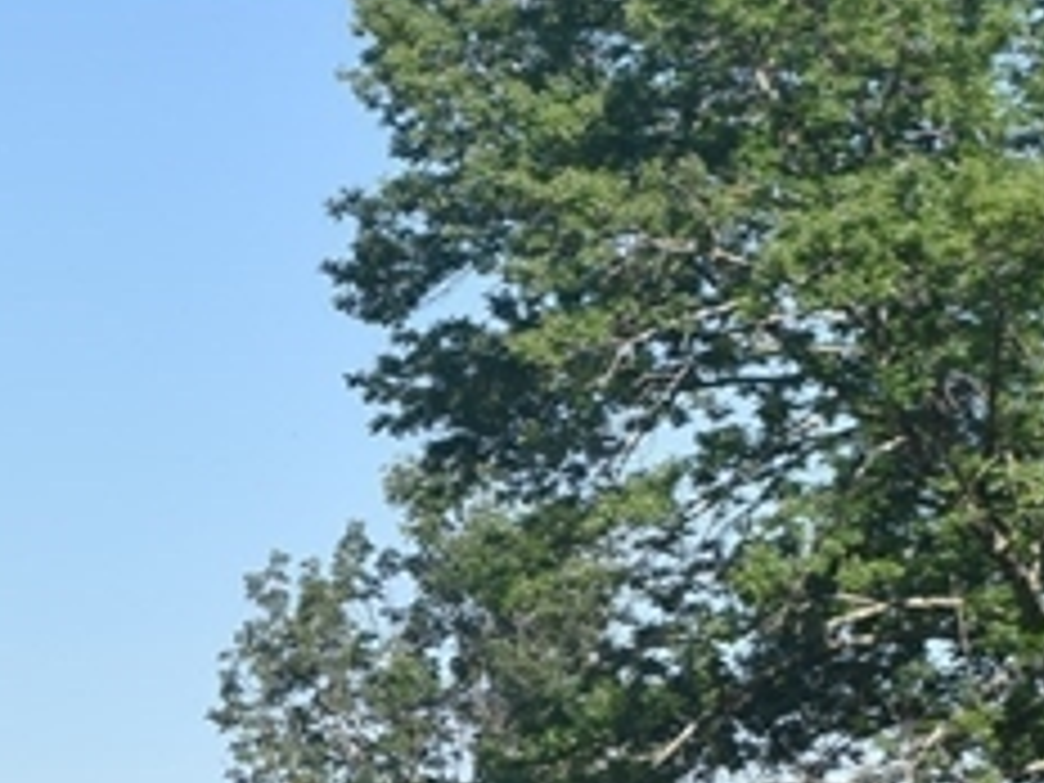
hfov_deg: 10.0
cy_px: 1046
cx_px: 140
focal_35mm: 197
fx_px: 5945
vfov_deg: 7.4
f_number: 9
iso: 200
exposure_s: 1/320
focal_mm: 31
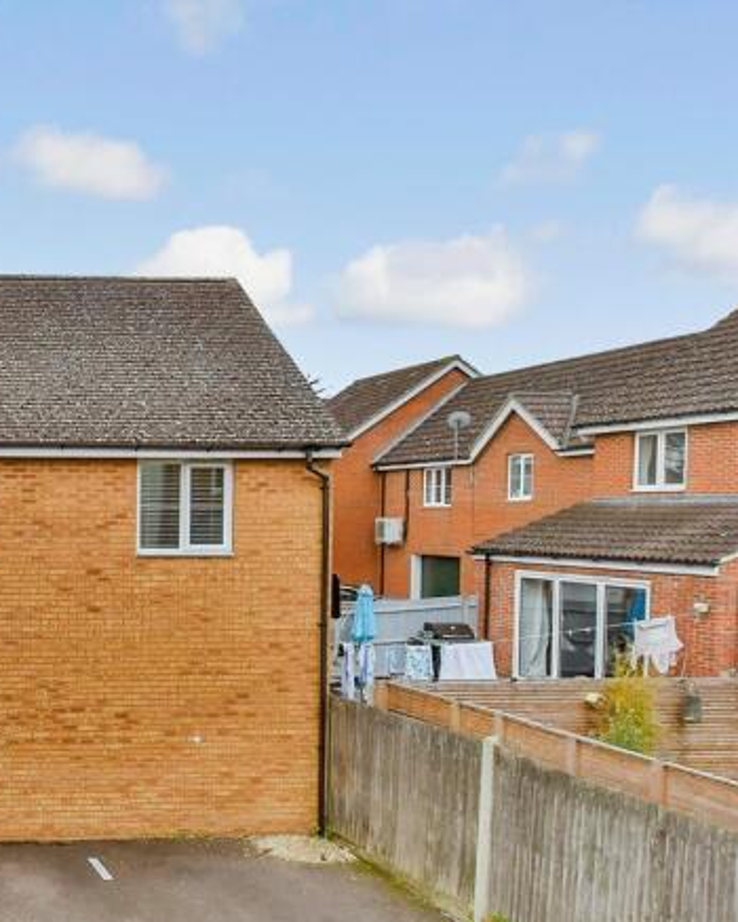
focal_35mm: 33
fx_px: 900
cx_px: -133
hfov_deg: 35.7
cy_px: 552
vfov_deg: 53.8
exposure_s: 1/400
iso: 800
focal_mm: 10
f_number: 10
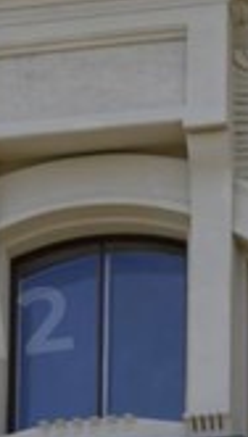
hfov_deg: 4.4
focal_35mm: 277
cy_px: 197
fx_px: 3222
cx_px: 123
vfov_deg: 7.8
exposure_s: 1/250
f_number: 5
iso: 64
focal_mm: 55
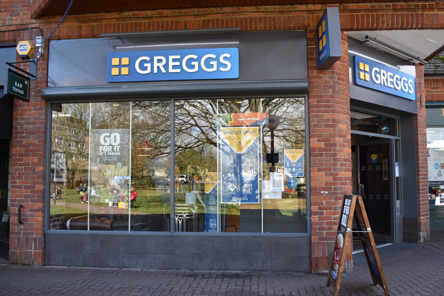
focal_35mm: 32
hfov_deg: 59.5
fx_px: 388
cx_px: 222
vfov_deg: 41.7
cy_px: 148
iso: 400
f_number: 5
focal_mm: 21
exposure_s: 1/250
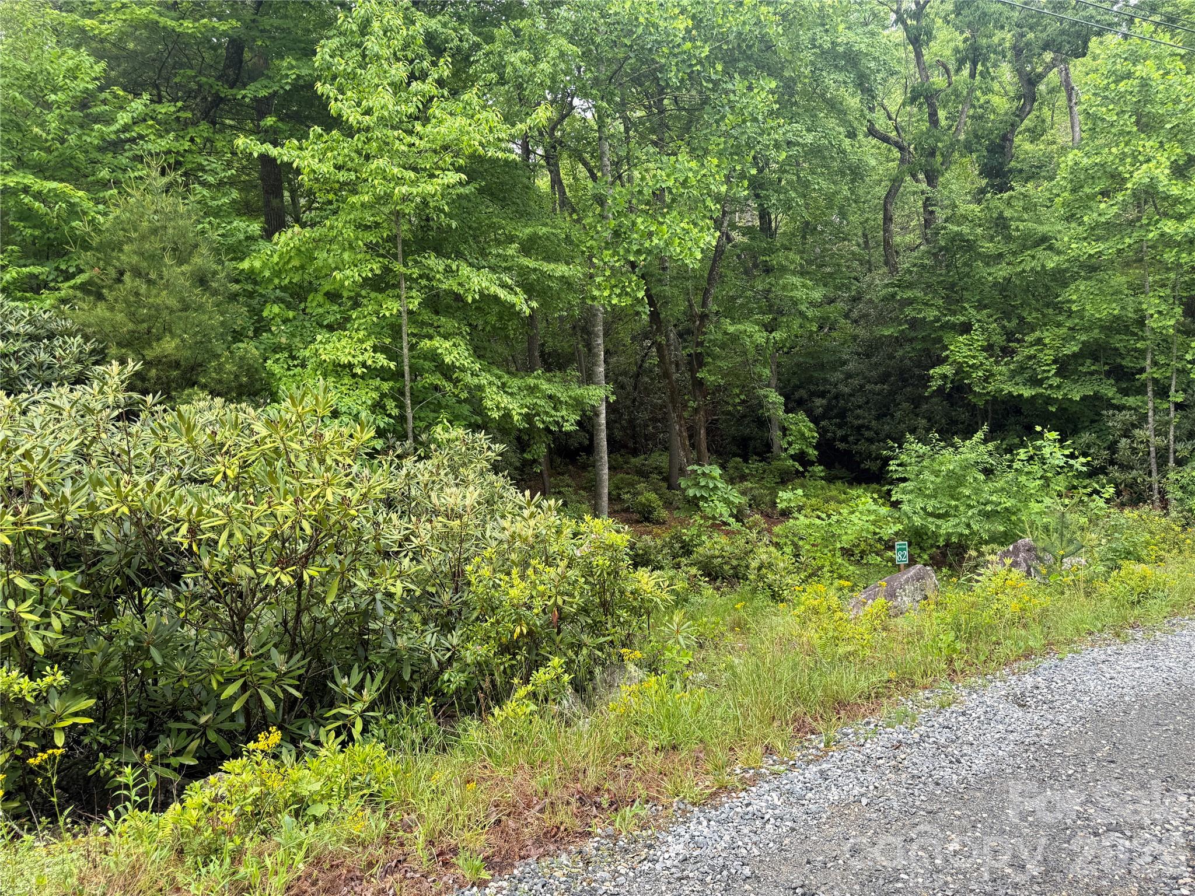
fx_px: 829
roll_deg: +3.2
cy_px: 448
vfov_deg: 56.8
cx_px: 598
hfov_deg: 71.6
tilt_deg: -3.7
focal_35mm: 24
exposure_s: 1/172
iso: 64
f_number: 1.78
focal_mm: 6.76
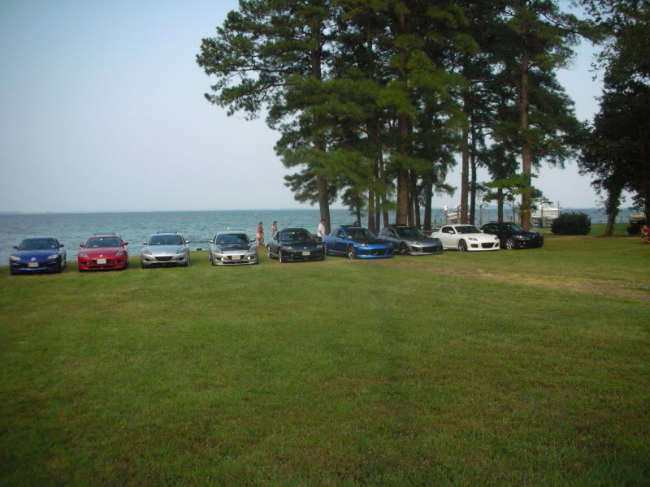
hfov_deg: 52.6
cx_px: 325
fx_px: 657
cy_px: 244
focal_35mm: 35
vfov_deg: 40.7
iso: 400
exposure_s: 1/210
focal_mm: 5.8
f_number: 8.5
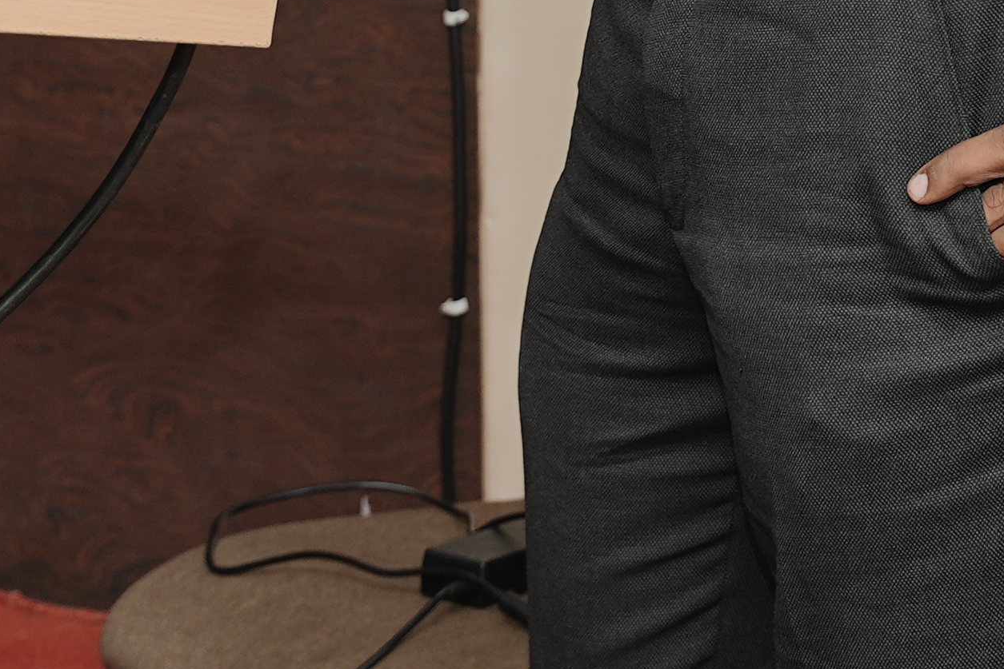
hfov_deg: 10.0
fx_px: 5715
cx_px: 1021
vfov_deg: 6.3
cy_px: -1150
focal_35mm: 205
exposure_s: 1/160
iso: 100
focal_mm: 36.7
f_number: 4
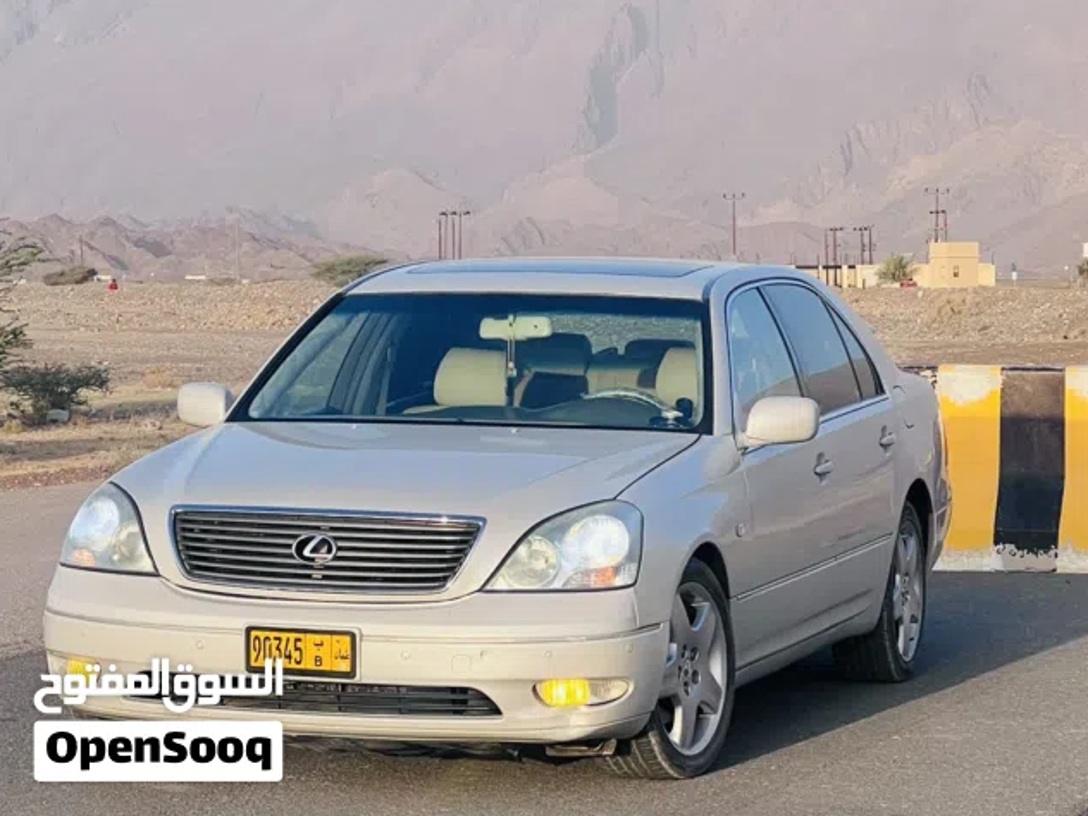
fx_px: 2452
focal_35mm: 78
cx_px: 542
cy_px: 410
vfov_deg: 18.9
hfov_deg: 25.0
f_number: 2.8
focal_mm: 9
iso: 32
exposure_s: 1/286
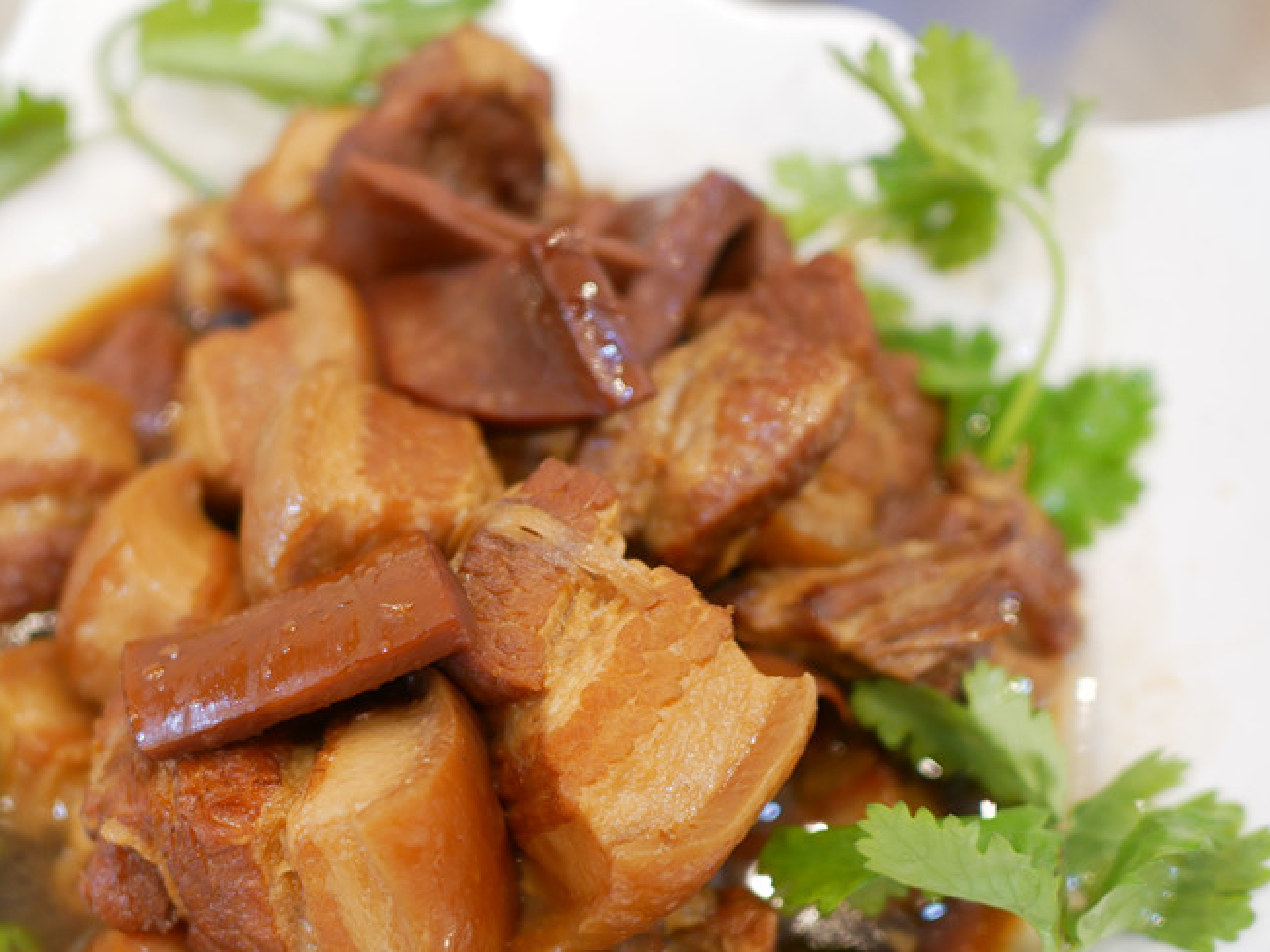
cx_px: 407
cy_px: 689
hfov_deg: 40.6
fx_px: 1688
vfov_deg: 31.1
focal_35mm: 46
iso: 250
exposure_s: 1/60
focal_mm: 15
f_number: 1.7
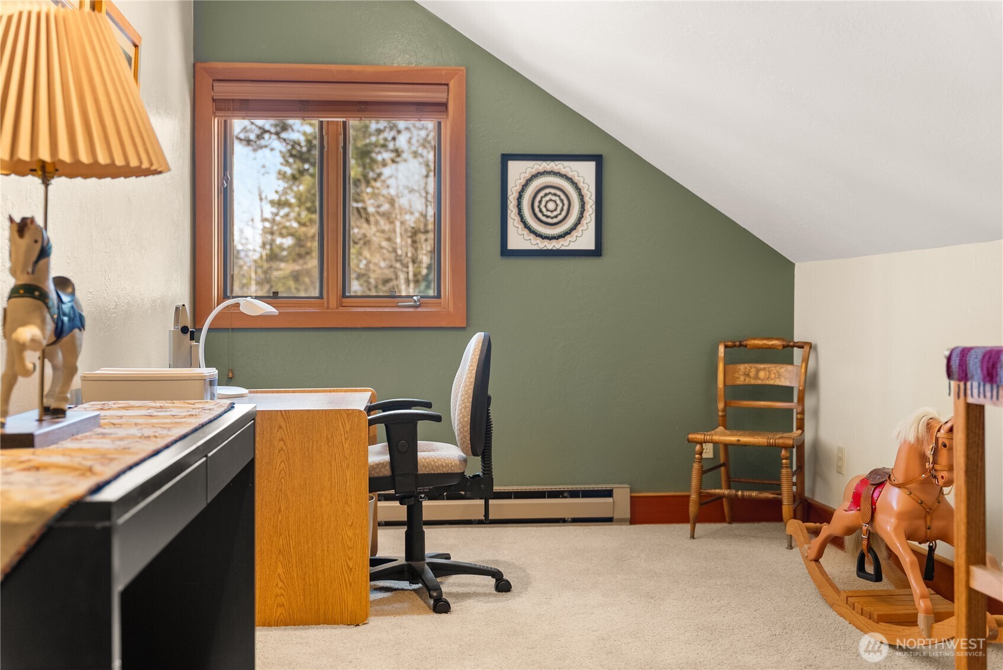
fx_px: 1073
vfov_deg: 34.7
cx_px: 502
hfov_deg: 50.1
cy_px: 335
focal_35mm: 38
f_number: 2.8
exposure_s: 1/6
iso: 250
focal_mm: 38.5
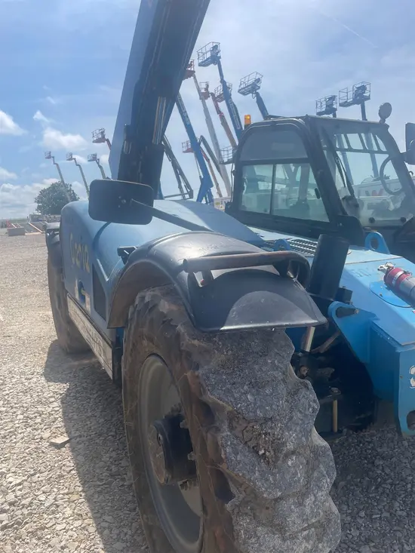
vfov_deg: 67.3
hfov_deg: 53.1
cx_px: 208
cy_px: 276
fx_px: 415
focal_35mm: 26
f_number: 1.6
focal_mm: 4.2
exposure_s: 1/4132
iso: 32
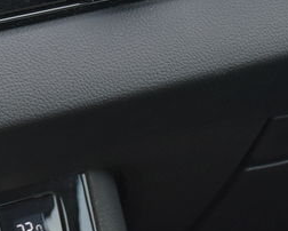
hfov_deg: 12.1
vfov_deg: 9.9
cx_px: -167
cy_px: -123
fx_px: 1287
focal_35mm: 151
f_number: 5
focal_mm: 27
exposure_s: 1/100
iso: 400
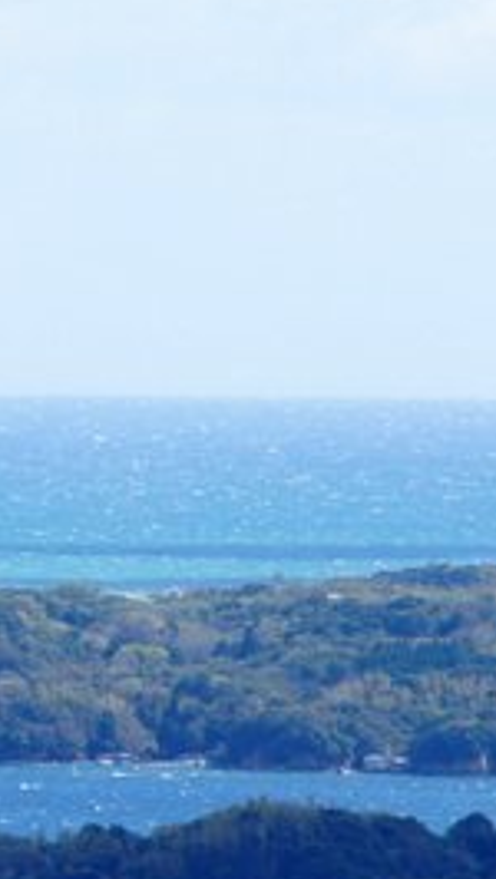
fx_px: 24807
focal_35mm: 1063
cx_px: -79
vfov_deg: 2.0
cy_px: 648
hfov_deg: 1.1
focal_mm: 200
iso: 200
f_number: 9
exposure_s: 1/400
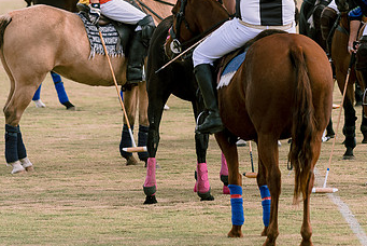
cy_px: 1
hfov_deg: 5.3
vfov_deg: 3.5
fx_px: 3969
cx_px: 282
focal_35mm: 389
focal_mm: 170
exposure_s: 1/2000
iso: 200
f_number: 3.5
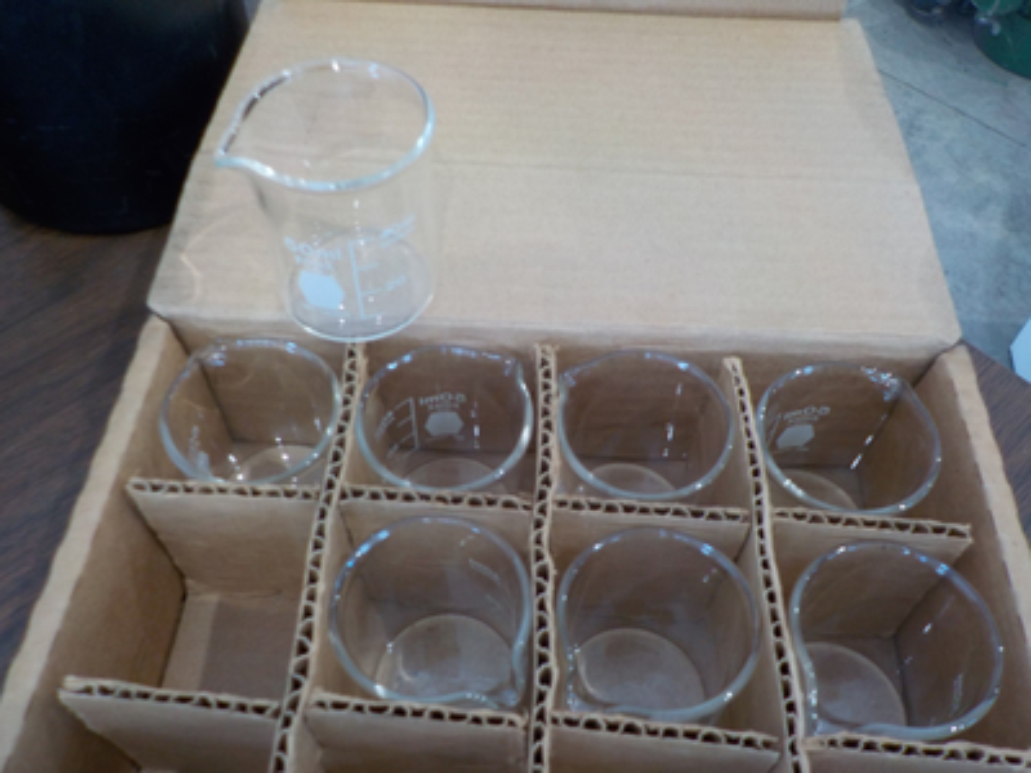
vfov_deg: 46.8
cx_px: 516
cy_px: 386
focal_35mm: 30
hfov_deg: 60.0
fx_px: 894
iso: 180
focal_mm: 4.1
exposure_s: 1/30
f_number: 3.3
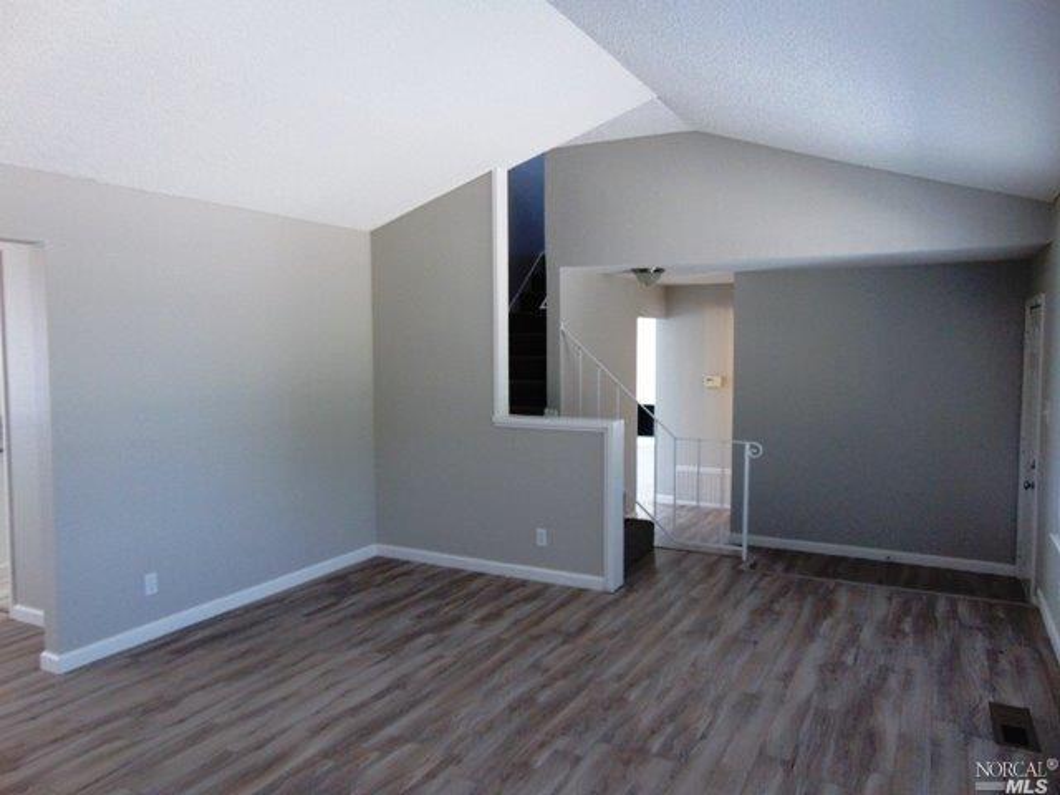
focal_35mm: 25
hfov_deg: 69.4
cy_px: 398
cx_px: 530
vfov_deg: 54.9
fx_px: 766
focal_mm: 4.5
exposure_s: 1/30
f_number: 3
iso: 200
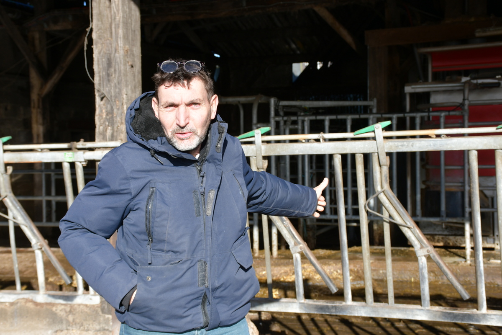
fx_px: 878
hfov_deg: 31.9
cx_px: 251
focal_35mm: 63
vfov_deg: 21.6
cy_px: 168
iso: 200
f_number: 8
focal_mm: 42
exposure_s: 1/250
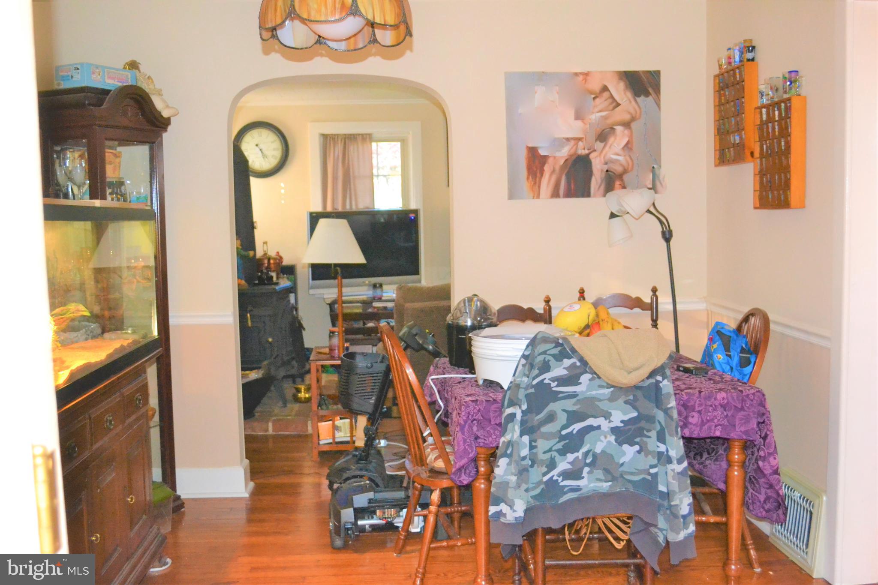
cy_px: 292
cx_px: 439
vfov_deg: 36.9
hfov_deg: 53.1
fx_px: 878
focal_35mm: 36
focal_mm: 24
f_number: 4
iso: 3200
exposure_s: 1/60
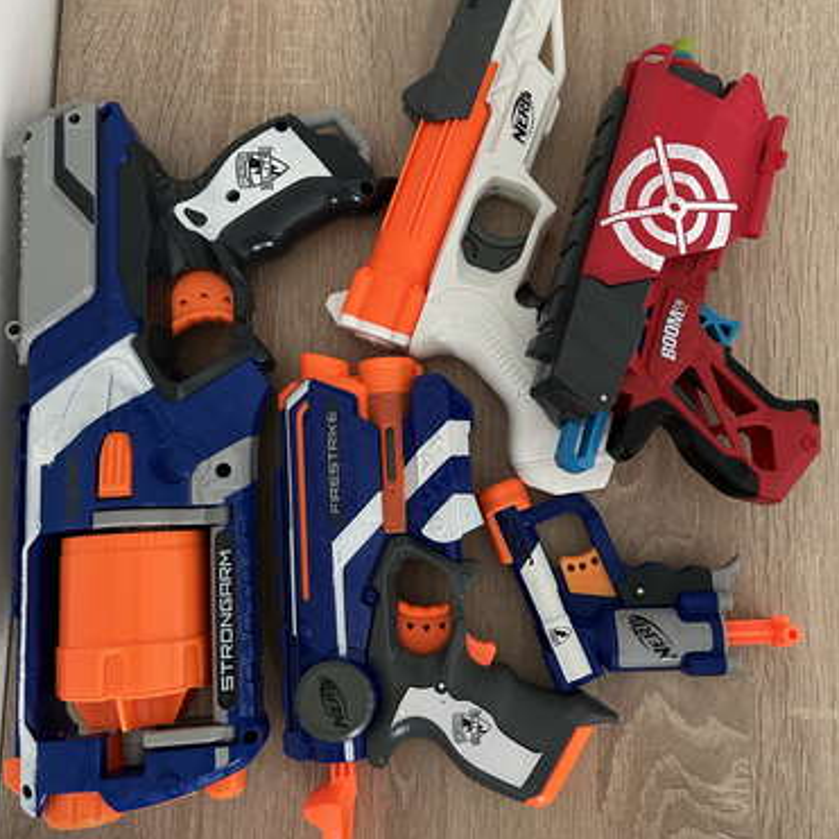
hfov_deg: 52.5
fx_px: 850
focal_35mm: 31
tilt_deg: -83.2
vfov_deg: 52.5
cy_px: 398
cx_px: 417
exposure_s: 1/40
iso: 500
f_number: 1.5
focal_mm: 5.7
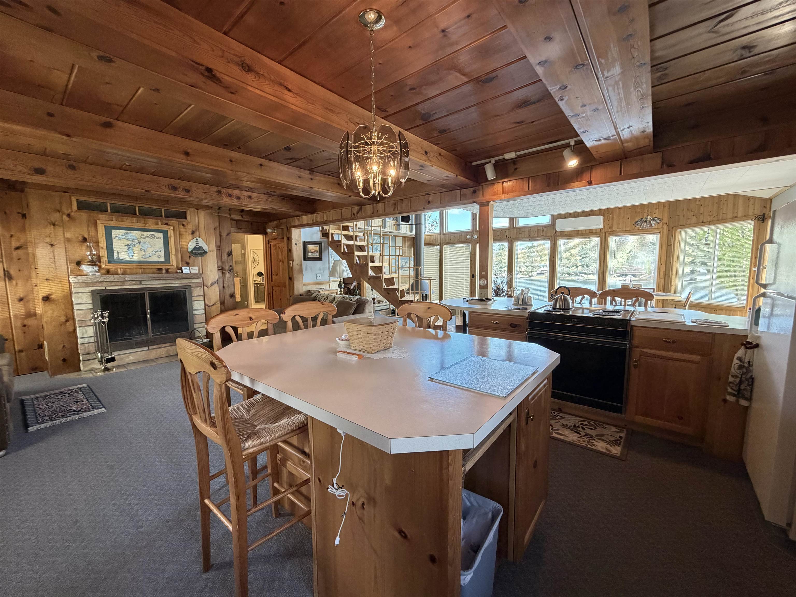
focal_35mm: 14
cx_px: 398
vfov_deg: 85.7
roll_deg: +1.3
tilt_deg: -5.5
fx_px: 322
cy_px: 298
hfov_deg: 102.1
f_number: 2.2
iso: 400
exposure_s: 1/60
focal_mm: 2.22
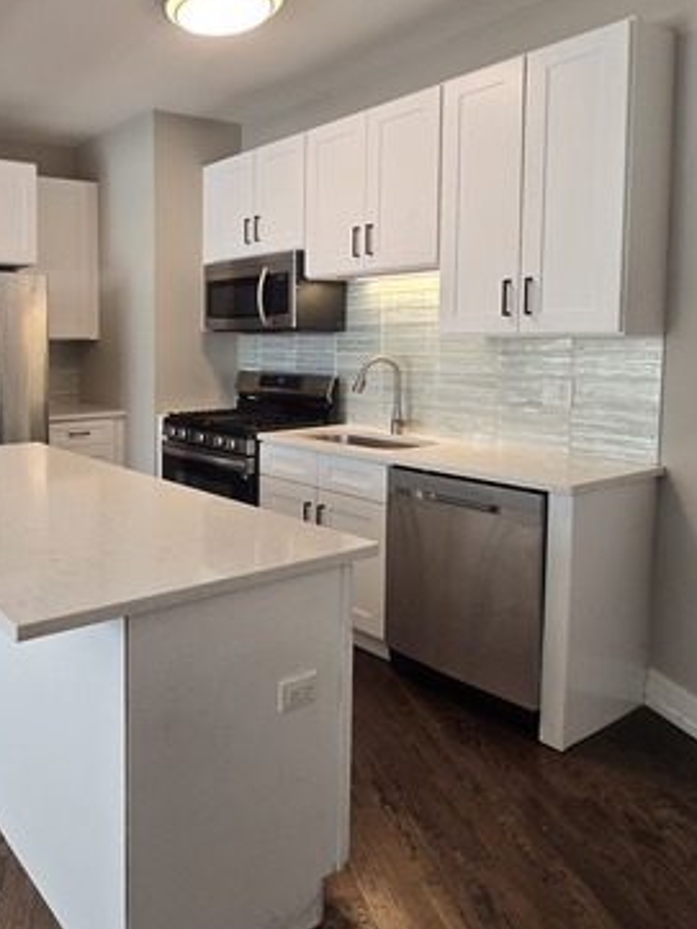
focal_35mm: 24
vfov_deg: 71.1
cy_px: 387
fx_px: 644
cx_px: 95
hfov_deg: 51.5
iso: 50
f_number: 2.2
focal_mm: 2.2
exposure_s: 1/60
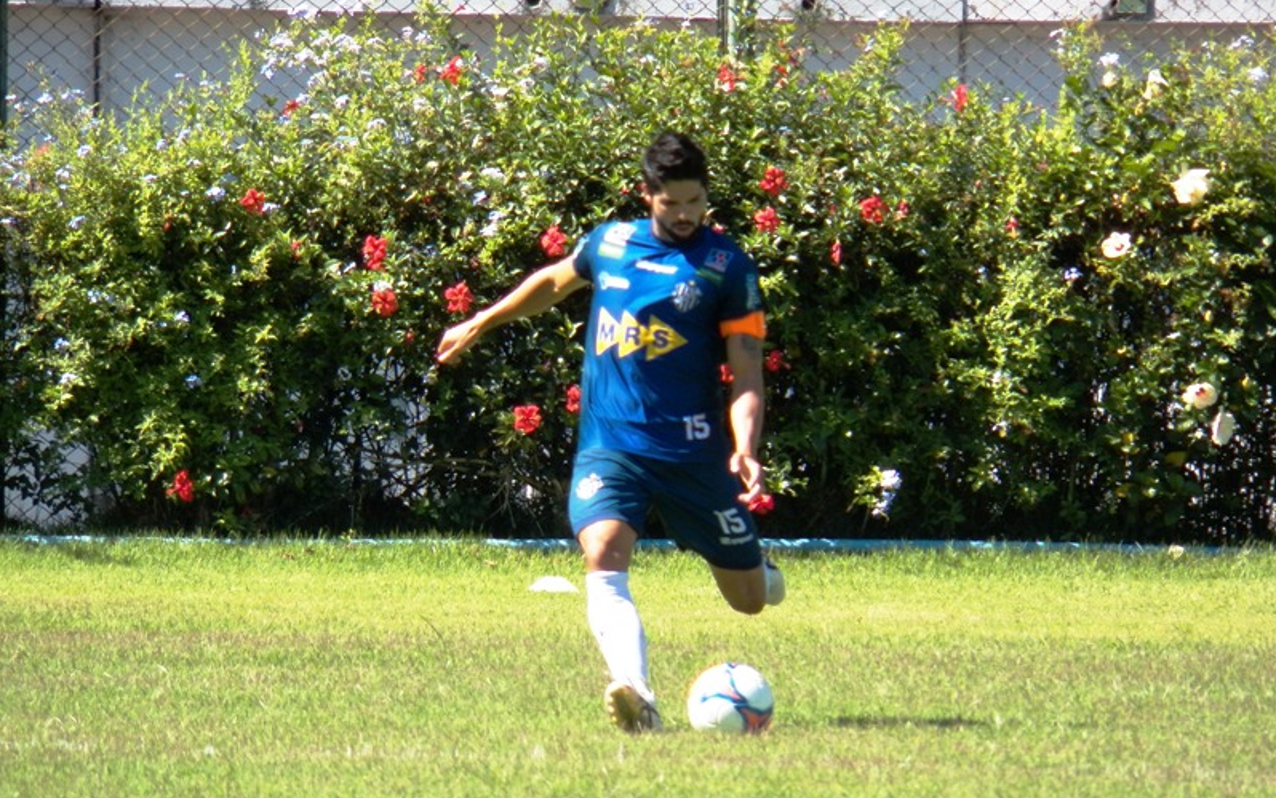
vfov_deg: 1.7
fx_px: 27059
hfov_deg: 2.7
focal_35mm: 778
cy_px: 440
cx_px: 638
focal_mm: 131.2
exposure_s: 1/500
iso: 200
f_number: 5
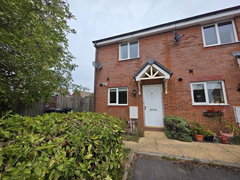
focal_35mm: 13
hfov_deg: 106.2
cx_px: 120
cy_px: 90
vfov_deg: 89.9
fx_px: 90
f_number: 1.9
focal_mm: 2.2
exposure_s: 1/571
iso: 40
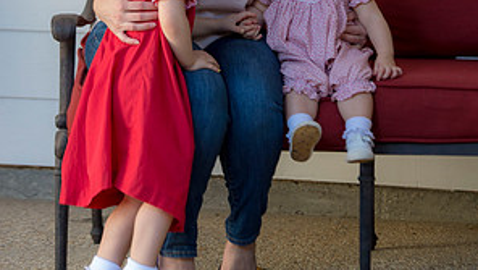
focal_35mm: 194
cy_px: 26
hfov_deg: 11.1
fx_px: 2461
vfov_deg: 6.3
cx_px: 240
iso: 320
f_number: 4
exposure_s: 1/200
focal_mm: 122
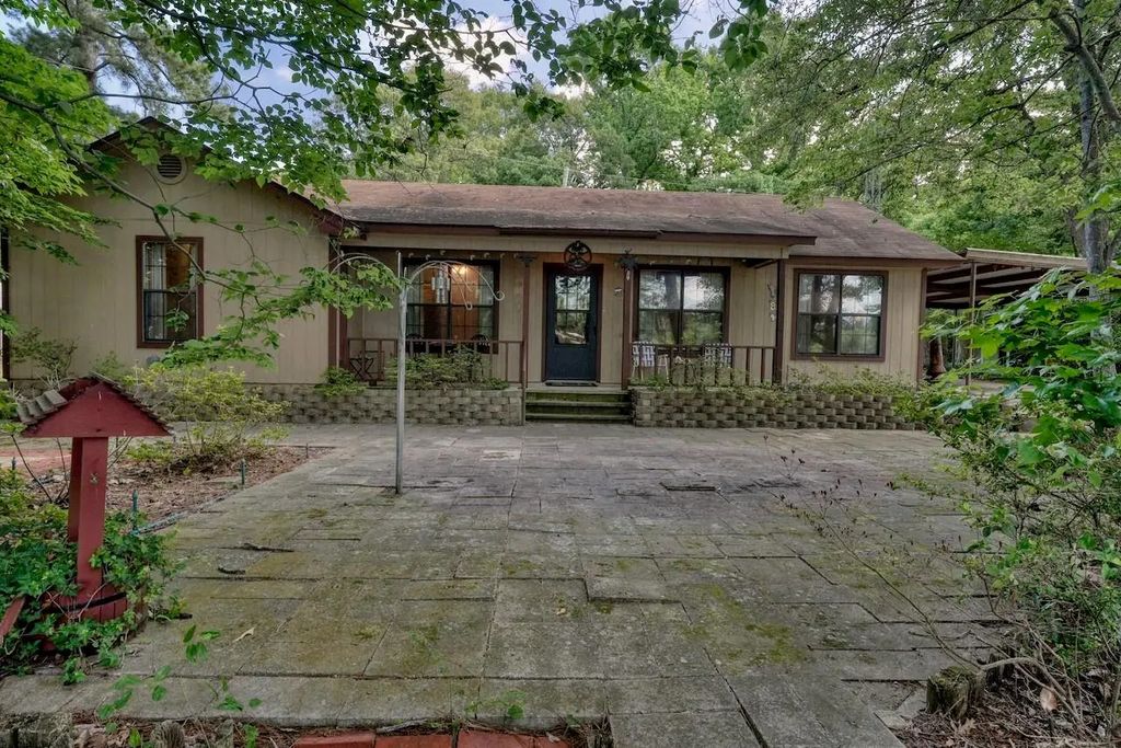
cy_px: 374
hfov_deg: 84.0
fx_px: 623
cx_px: 560
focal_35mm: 20
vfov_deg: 61.9
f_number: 10
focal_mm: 20
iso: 1000
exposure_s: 1/5
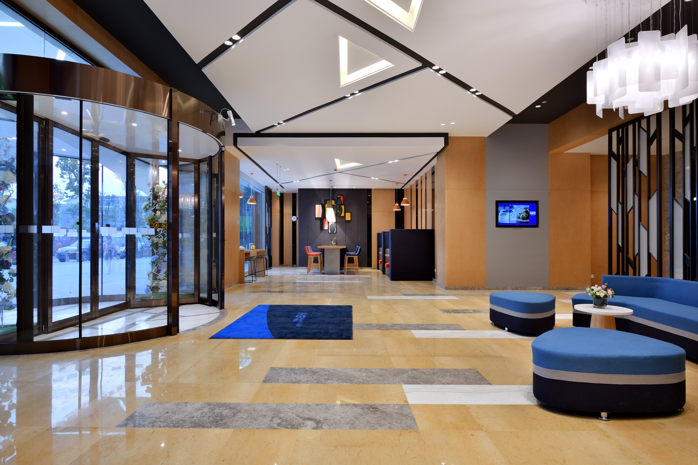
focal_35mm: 19
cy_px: 232
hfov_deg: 86.9
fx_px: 368
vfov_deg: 64.6
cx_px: 349
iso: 200
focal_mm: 19
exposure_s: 1/6
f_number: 10
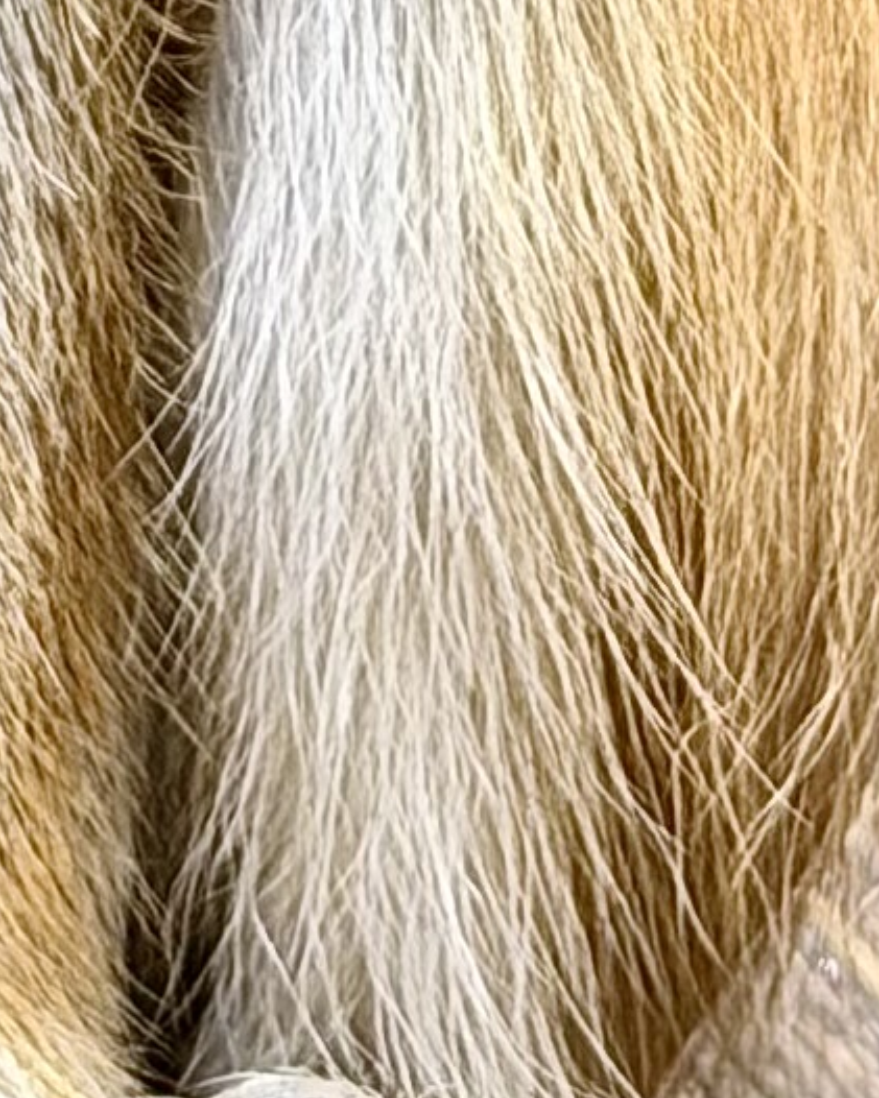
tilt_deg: +1.6
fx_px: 9785
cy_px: -1416
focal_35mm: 301
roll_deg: +1.5
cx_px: 505
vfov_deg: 6.2
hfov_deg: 5.1
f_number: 1.78
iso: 125
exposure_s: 1/50
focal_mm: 6.76
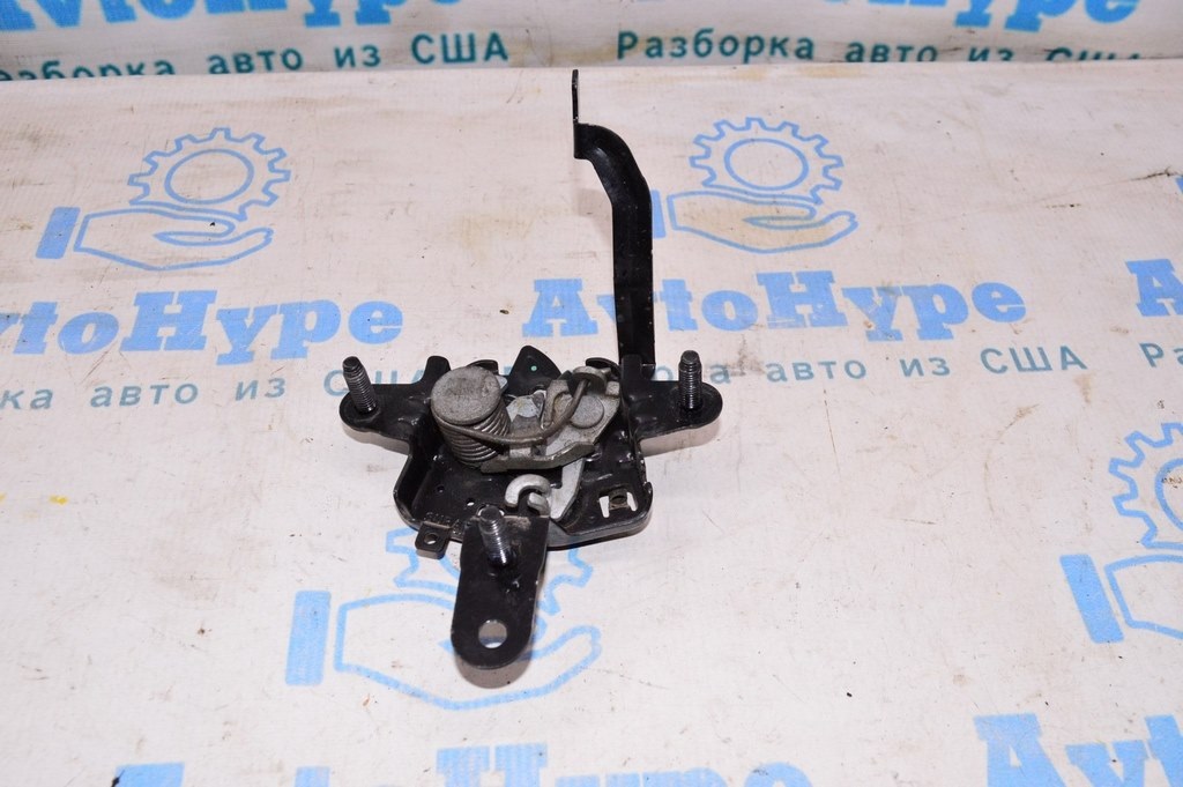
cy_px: 394
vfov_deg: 39.9
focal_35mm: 33
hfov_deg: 57.3
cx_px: 592
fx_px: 1084
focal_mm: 22
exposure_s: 1/160
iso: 1600
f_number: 8
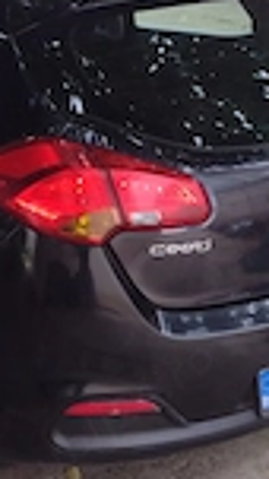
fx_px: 989
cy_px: 232
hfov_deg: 15.2
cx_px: 0
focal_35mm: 78
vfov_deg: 27.2
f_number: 1.7
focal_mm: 4.71
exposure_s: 1/256
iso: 100
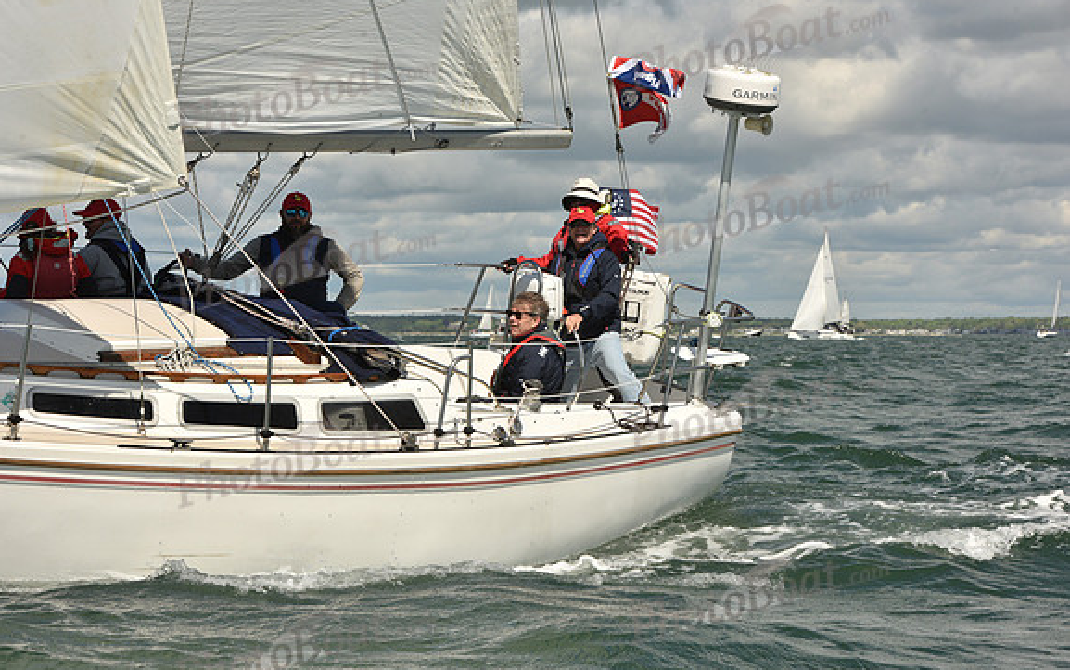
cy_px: 337
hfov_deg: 16.7
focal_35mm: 125
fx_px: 3646
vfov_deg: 10.5
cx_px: 534
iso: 320
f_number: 13
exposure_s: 1/800
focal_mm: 122
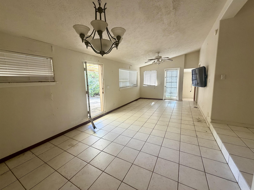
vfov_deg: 85.7
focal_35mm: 14
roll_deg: +1.5
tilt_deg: -9.0
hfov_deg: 102.1
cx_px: 127
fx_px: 103
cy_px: 95
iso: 160
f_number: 2.2
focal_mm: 2.22
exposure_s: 1/121
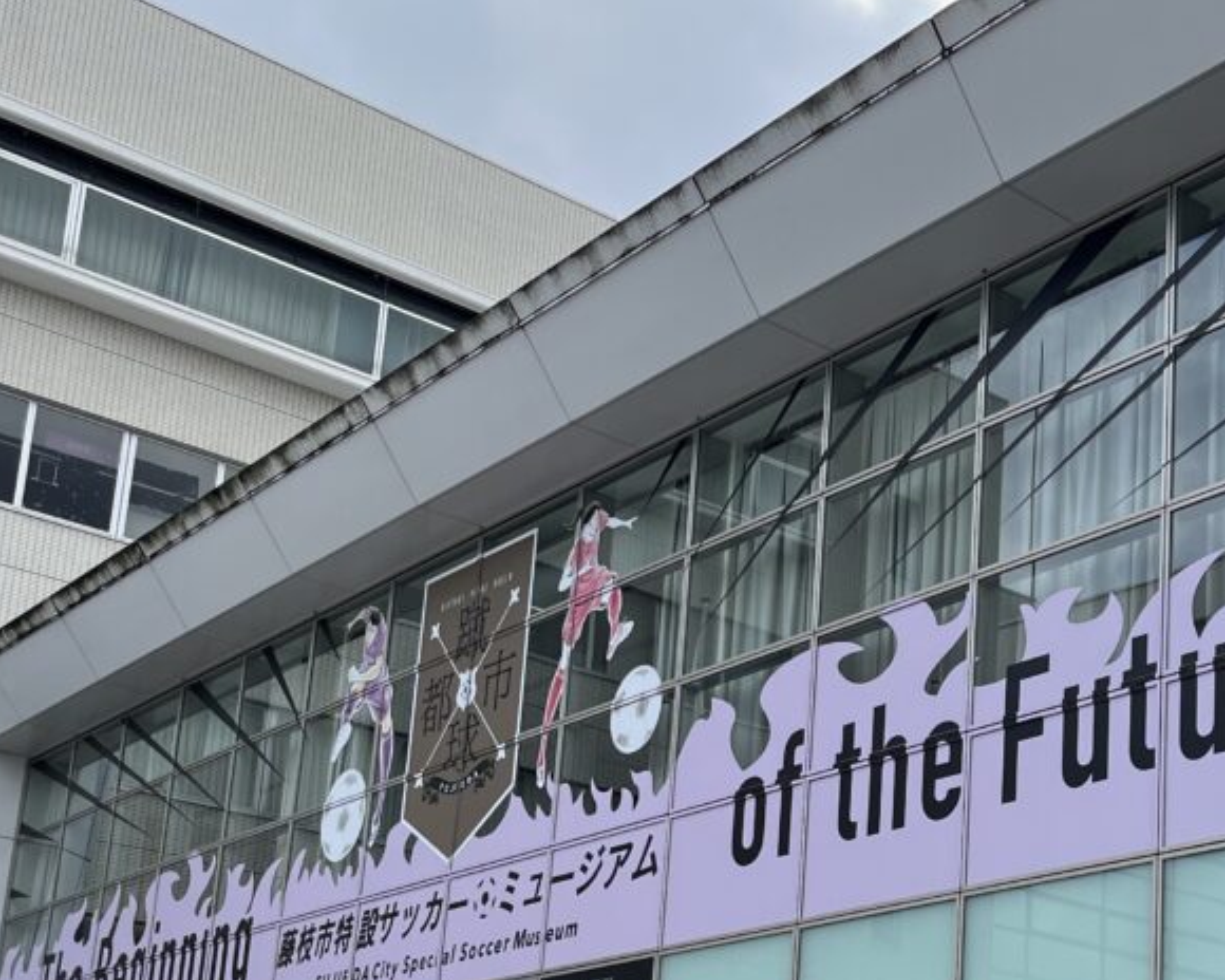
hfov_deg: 32.6
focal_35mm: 56
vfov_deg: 26.4
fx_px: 2030
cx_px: 995
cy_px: 843
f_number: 1.6
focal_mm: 5.1
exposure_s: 1/1890
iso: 50
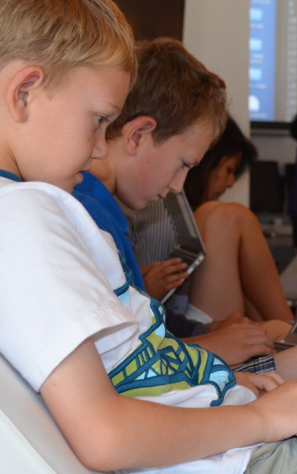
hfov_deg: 17.1
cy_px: 219
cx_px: 272
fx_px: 971
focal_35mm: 75
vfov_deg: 27.5
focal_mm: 28
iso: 900
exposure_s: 1/60
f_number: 4.5
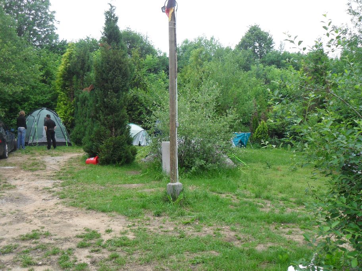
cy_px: 136
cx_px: 181
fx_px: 366
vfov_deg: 40.7
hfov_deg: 52.6
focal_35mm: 35
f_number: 2.8
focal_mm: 6.2
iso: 100
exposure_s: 1/60
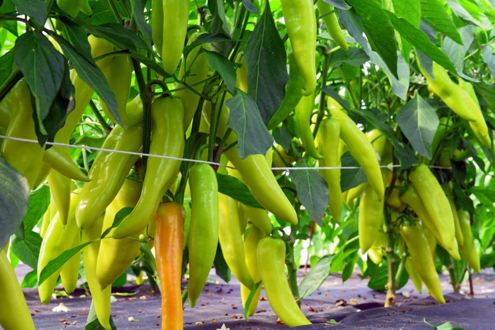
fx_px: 908
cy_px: 165
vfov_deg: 20.6
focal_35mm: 66
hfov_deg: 30.5
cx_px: 248
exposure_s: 1/6
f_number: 18
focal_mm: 66
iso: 100
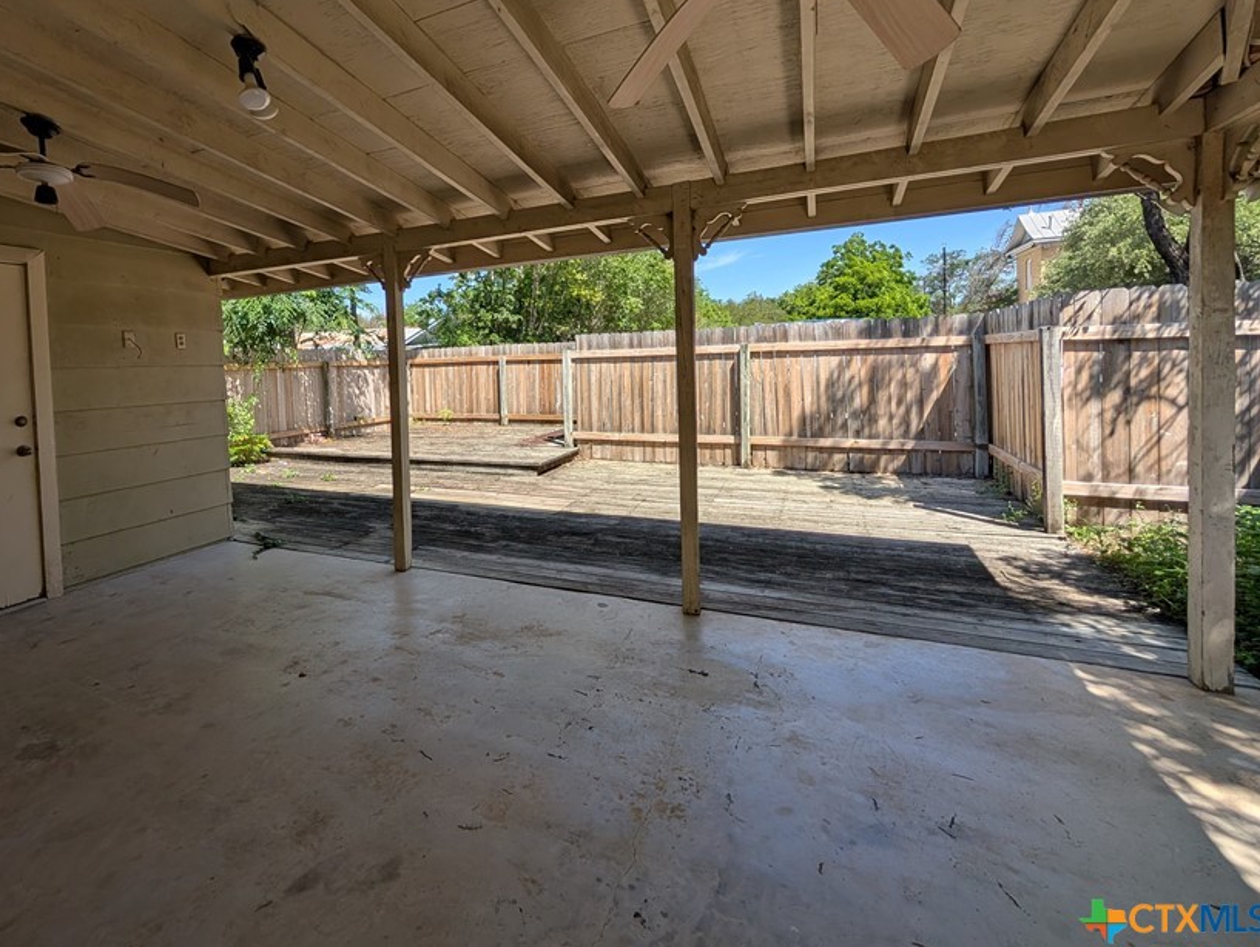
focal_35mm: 15
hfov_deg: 97.1
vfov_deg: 80.9
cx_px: 517
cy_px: 383
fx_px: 546
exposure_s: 1/1721
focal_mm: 2.02
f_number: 1.7
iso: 53
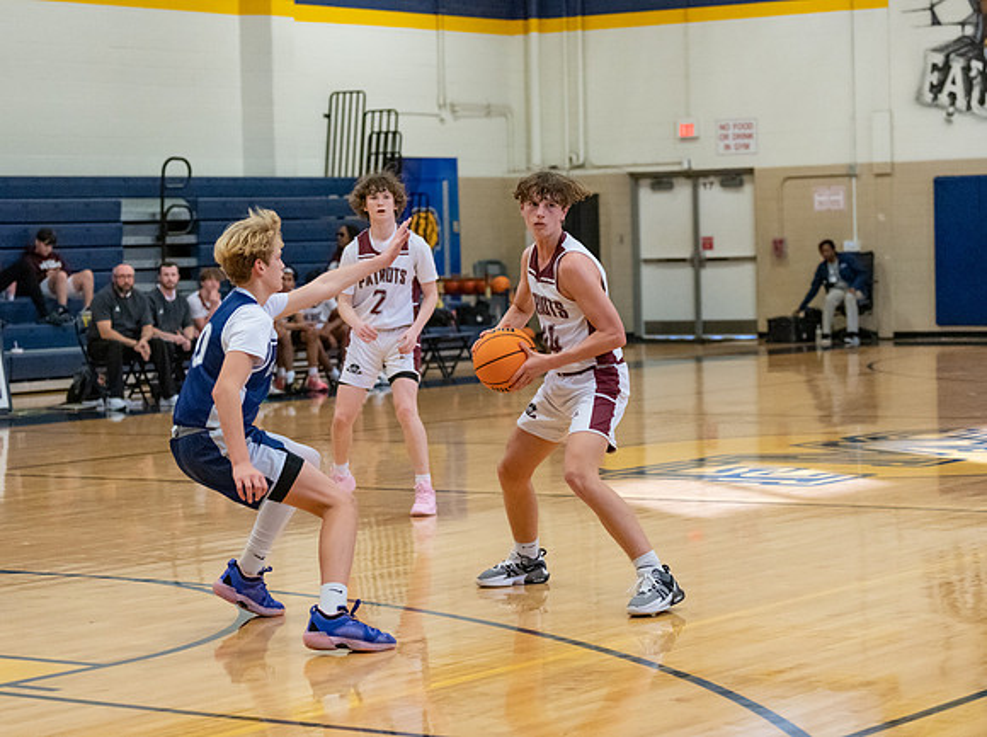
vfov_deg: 15.4
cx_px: 496
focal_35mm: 96
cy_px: 362
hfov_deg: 20.5
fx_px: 2733
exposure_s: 1/1000
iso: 5000
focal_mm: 70
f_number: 2.8
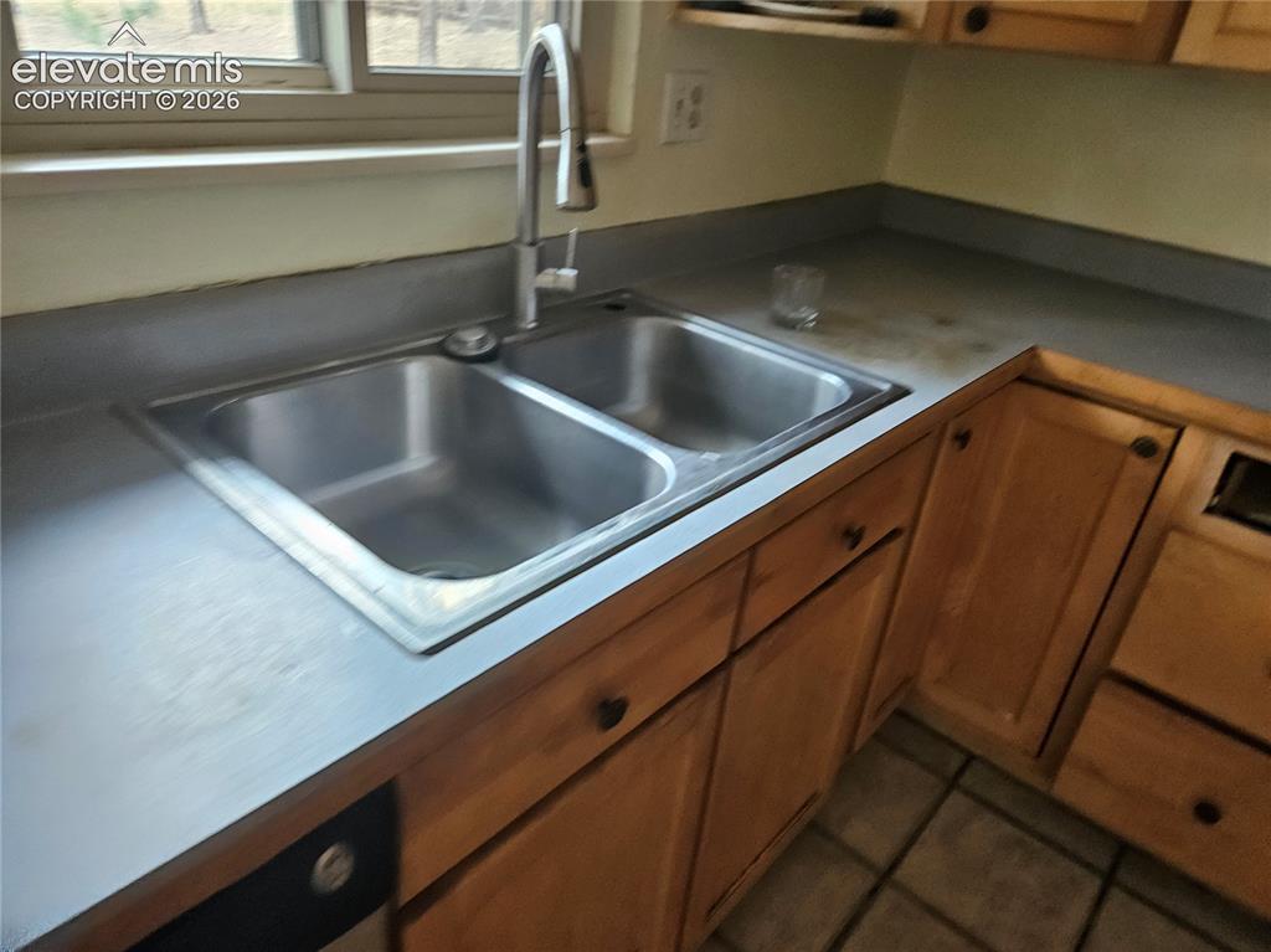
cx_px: 636
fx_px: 844
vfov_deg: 58.8
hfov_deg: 74.0
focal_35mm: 23
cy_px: 476
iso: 400
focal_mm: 5.4
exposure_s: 1/120
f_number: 1.8
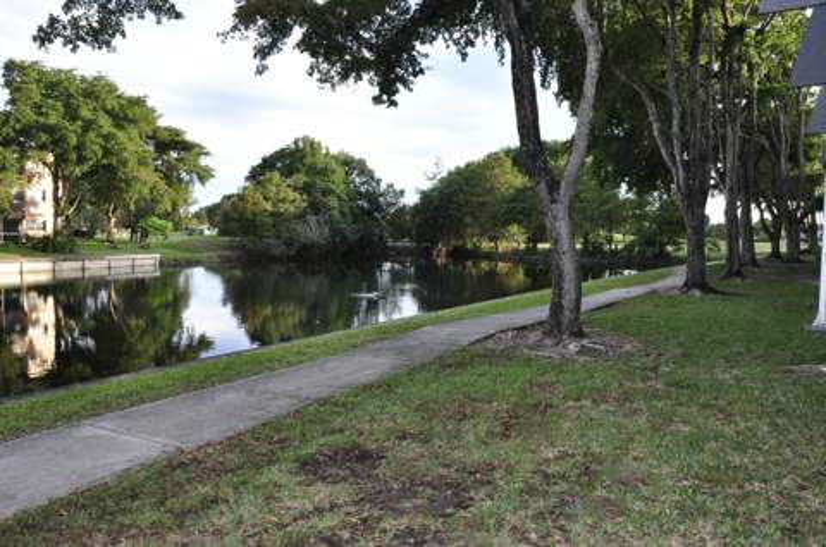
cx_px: 413
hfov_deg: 67.5
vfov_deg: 47.7
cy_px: 274
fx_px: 618
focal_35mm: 27
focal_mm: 18
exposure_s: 1/200
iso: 800
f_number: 10
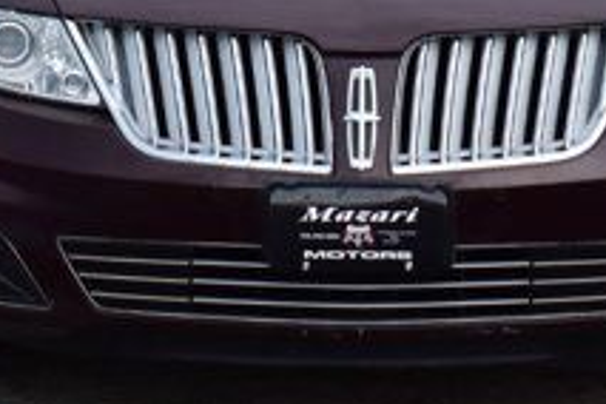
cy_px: -225
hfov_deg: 9.2
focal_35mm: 223
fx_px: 3760
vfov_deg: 6.1
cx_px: 330
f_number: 8
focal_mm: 31
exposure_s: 1/80
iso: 400
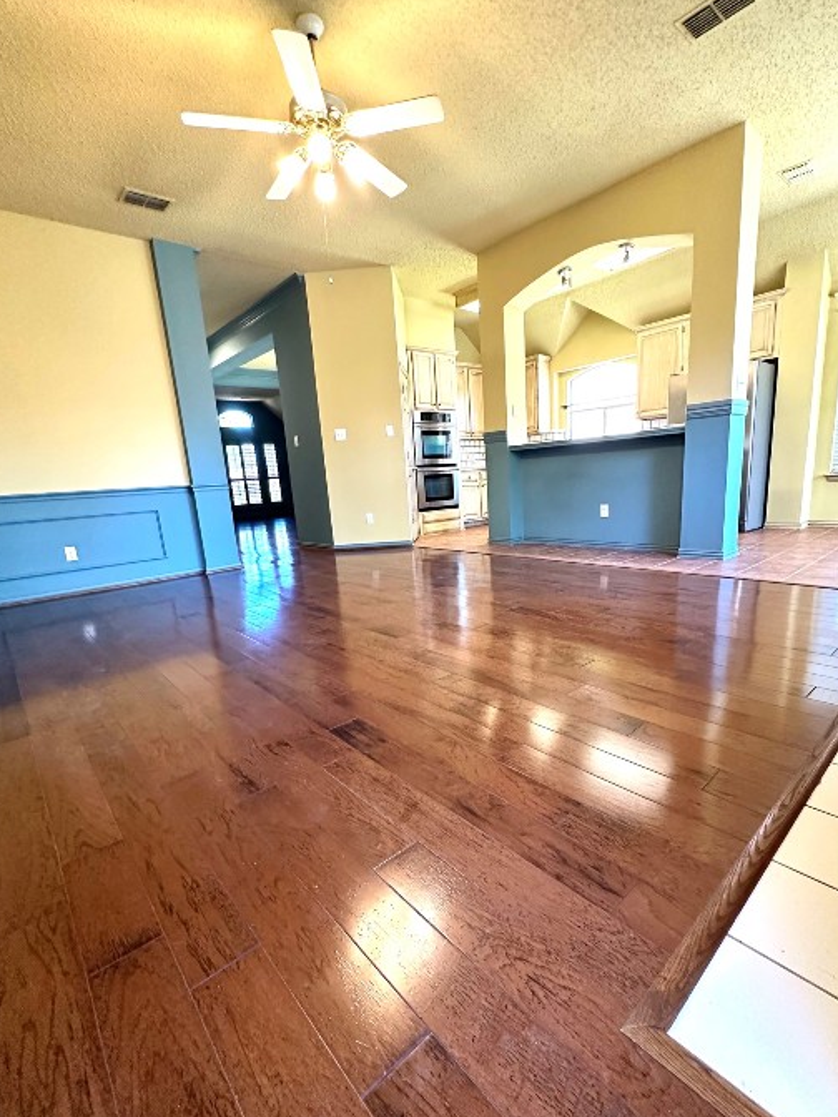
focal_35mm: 16
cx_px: 441
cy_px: 593
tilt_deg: -12.4
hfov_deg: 78.0
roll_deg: +3.2
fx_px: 516
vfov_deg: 94.4
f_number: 2.2
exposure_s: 1/60
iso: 320
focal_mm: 2.22
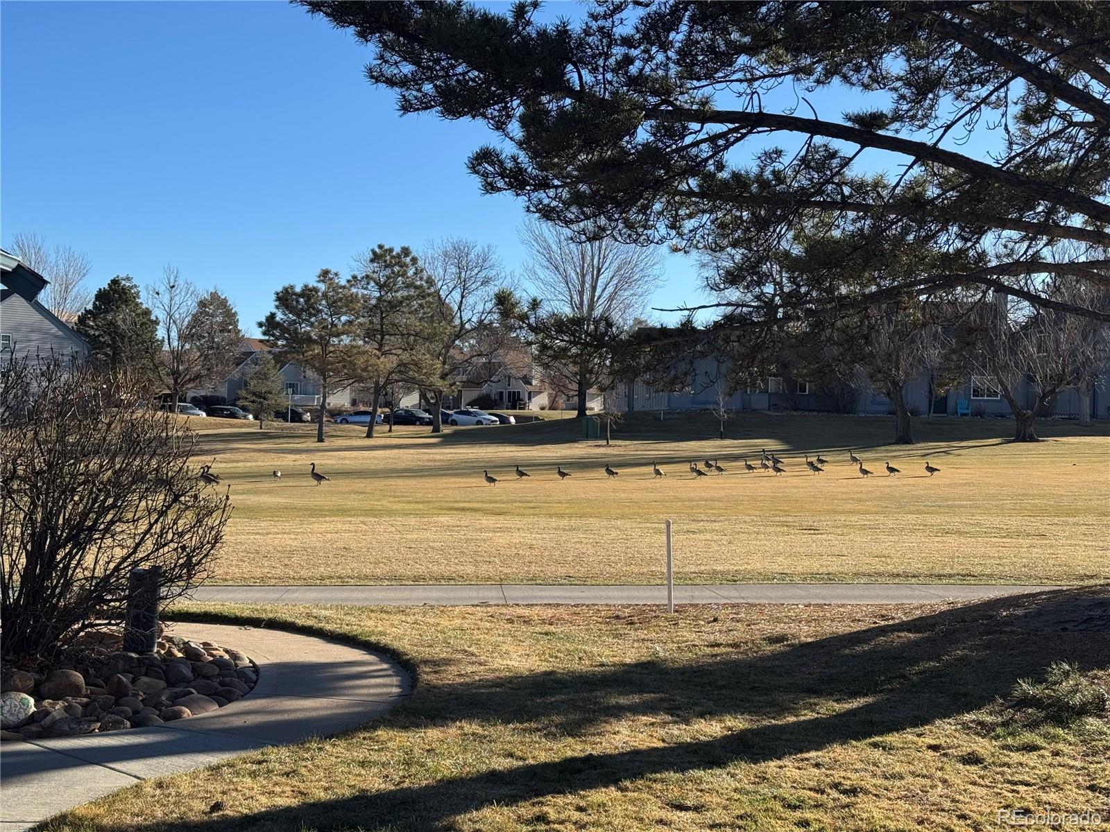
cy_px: 416
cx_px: 555
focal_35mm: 48
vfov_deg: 30.3
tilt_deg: +0.4
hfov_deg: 39.7
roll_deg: -1.0
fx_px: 1539
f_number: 1.78
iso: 64
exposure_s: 1/3096
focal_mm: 6.76
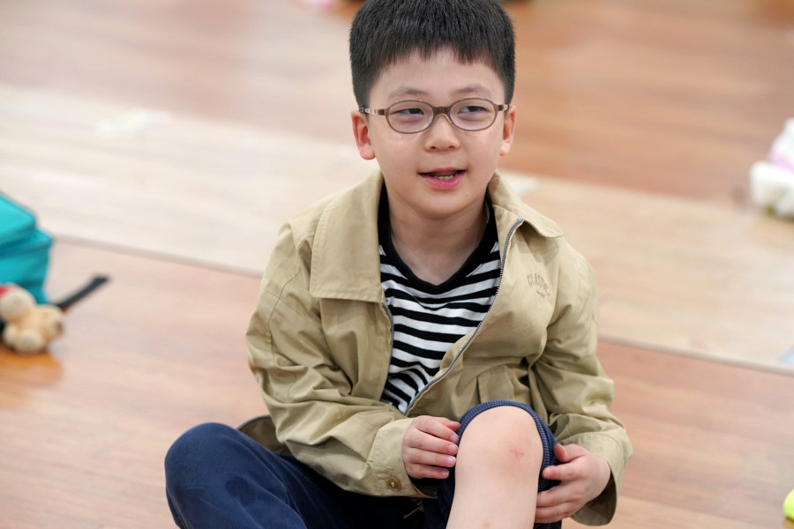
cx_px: 397
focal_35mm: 142
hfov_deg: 14.4
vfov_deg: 9.7
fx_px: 3132
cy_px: 264
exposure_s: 1/160
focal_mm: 142
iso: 1600
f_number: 4
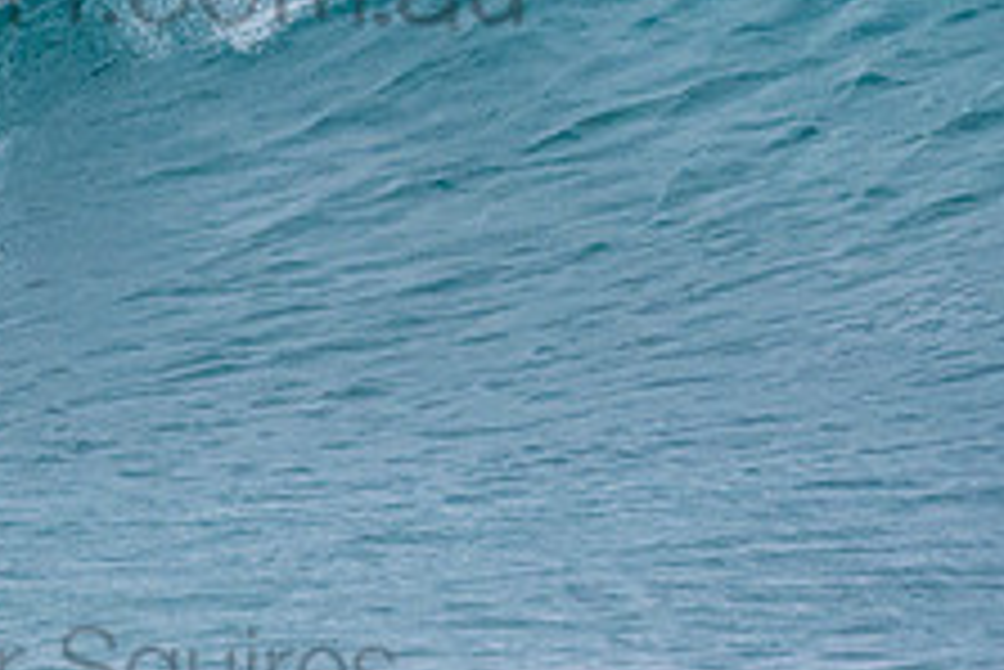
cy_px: -79
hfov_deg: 1.1
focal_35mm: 1951
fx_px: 54445
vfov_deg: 0.7
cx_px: 50
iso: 2000
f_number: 5.6
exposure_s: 1/4000
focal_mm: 500
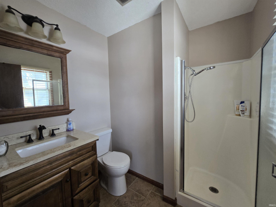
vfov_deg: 89.9
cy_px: 104
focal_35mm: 13
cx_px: 138
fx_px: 104
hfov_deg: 106.2
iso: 100
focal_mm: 2.2
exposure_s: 1/60
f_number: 2.2
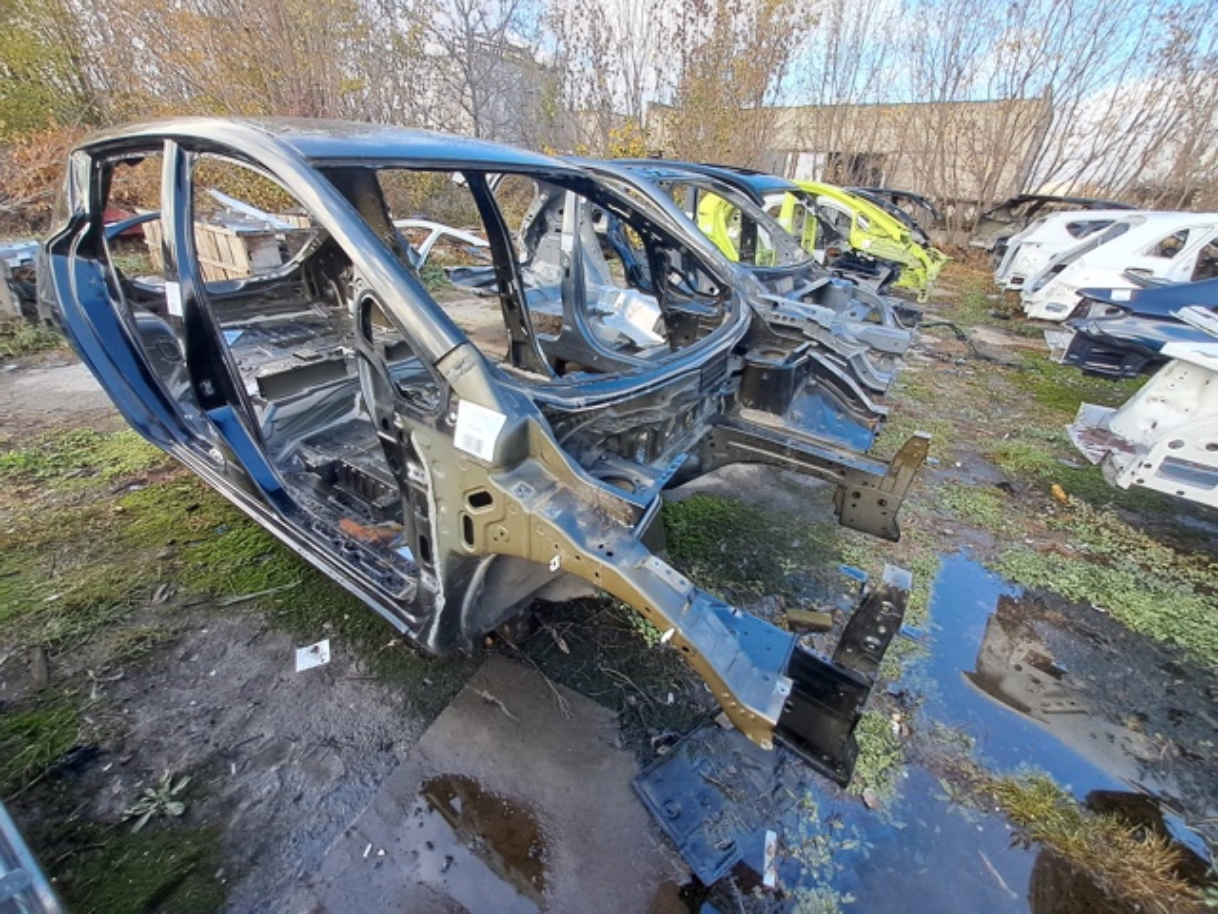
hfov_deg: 106.2
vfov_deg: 89.9
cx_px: 609
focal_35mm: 13
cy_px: 457
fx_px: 457
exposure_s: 1/196
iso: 50
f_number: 2.2
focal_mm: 1.13
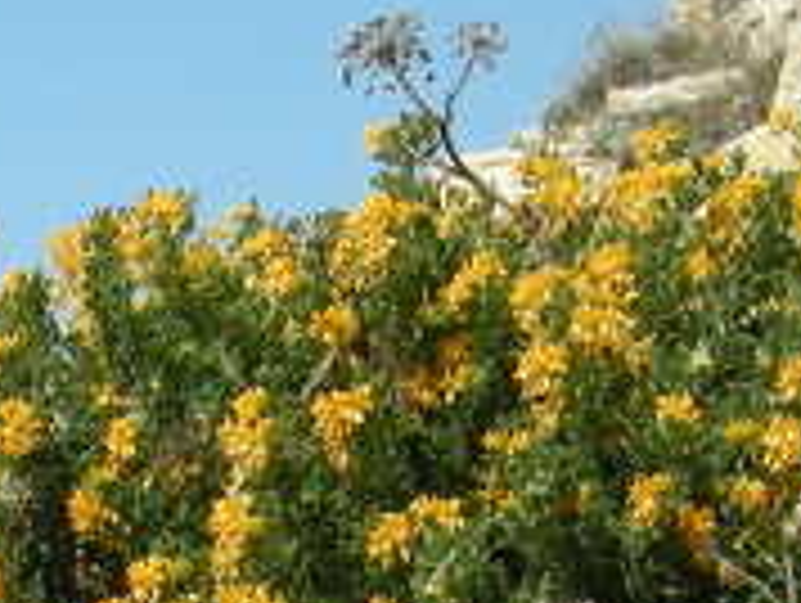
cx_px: -356
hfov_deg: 12.1
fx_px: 3638
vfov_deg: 9.1
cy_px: 1048
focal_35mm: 157
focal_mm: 7.5
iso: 64
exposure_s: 1/254
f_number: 6.1
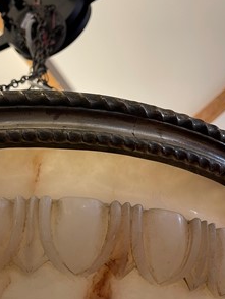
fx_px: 294
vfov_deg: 53.9
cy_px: 151
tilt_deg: +35.4
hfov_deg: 41.5
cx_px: 81
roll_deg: +8.5
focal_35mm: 34
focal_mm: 5.1
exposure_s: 1/50
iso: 64
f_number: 1.6
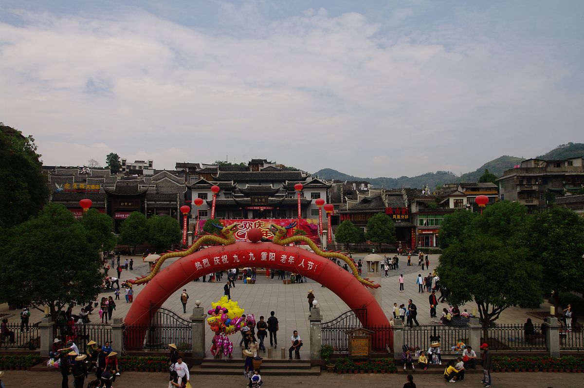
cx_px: 292
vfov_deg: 20.3
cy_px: 194
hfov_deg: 30.1
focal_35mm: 67
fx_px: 1086
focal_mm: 45
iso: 100
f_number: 9
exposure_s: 1/125
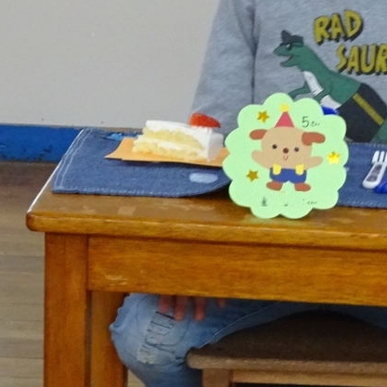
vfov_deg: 7.6
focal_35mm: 229
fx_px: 2897
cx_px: 518
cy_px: 41
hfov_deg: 7.5
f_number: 5
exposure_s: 1/60
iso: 800
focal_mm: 15.45
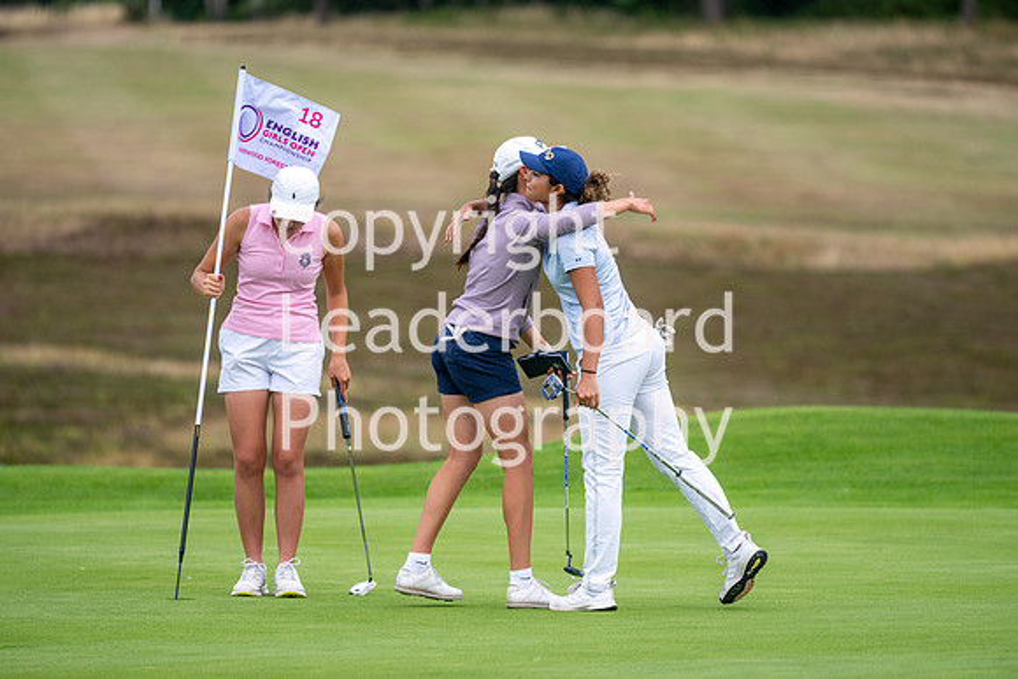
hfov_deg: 6.9
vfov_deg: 4.6
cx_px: 509
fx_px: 8485
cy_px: 340
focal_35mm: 300
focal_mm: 300
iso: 400
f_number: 4.5
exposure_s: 1/2000
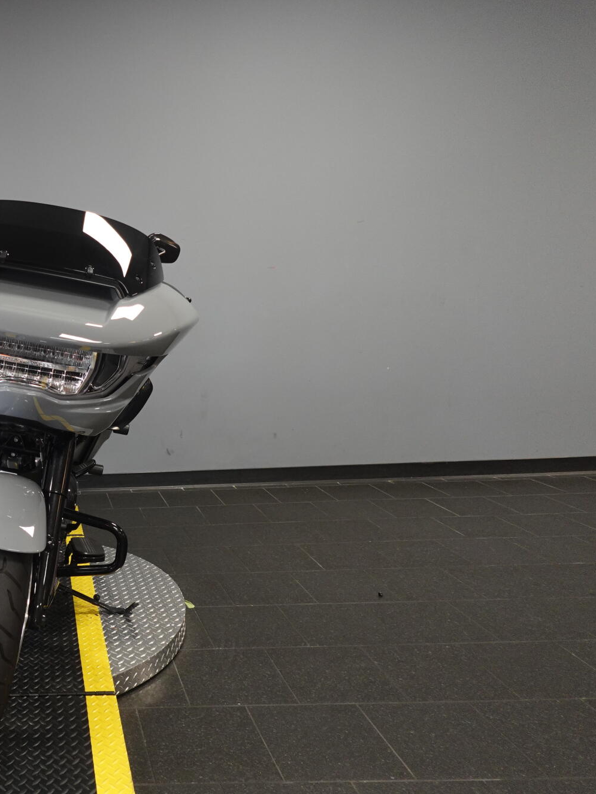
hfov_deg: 42.2
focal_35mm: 29
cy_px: 398
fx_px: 666
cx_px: 8
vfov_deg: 61.7
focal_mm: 7.6
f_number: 2
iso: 500
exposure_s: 1/80
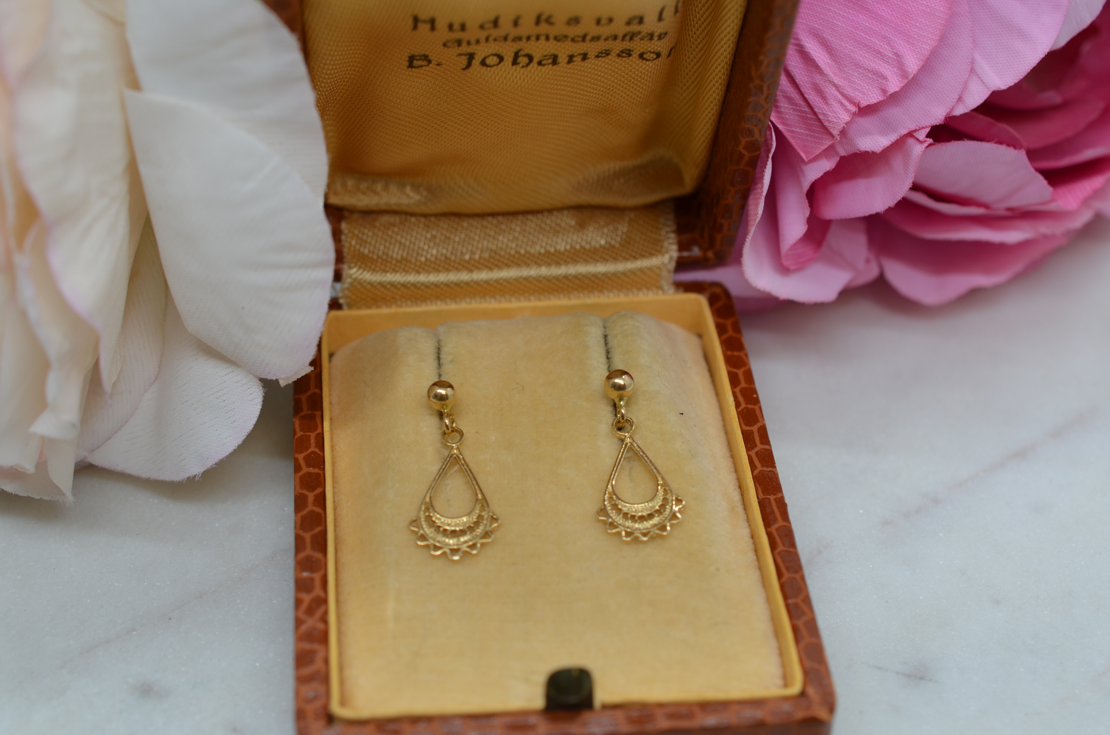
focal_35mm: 60
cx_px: 555
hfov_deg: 33.5
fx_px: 1846
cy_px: 368
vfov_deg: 22.5
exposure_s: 1/60
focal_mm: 40
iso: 220
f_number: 8
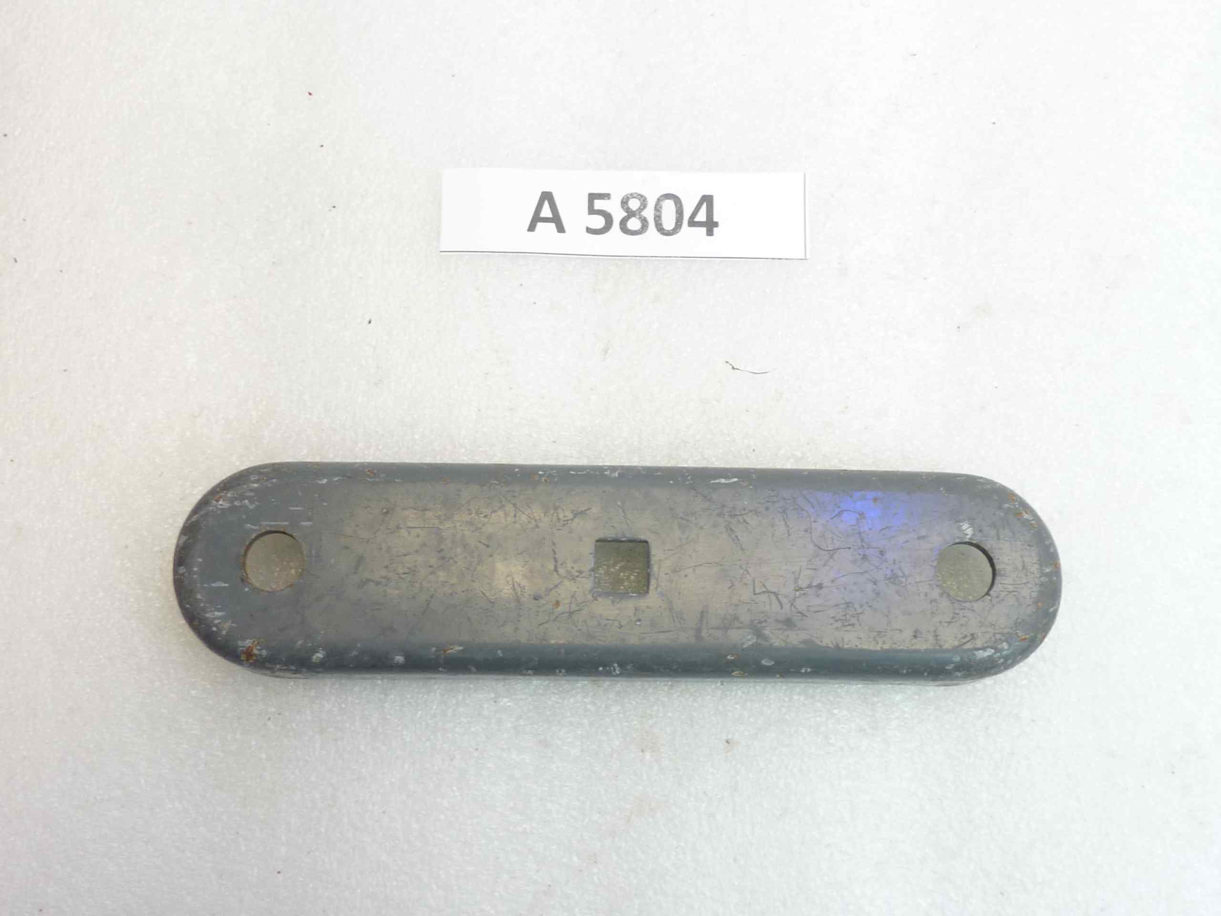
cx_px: 610
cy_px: 458
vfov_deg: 37.7
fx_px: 1340
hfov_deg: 49.0
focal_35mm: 38
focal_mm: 4.4
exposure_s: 1/15
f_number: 3.3
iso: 80
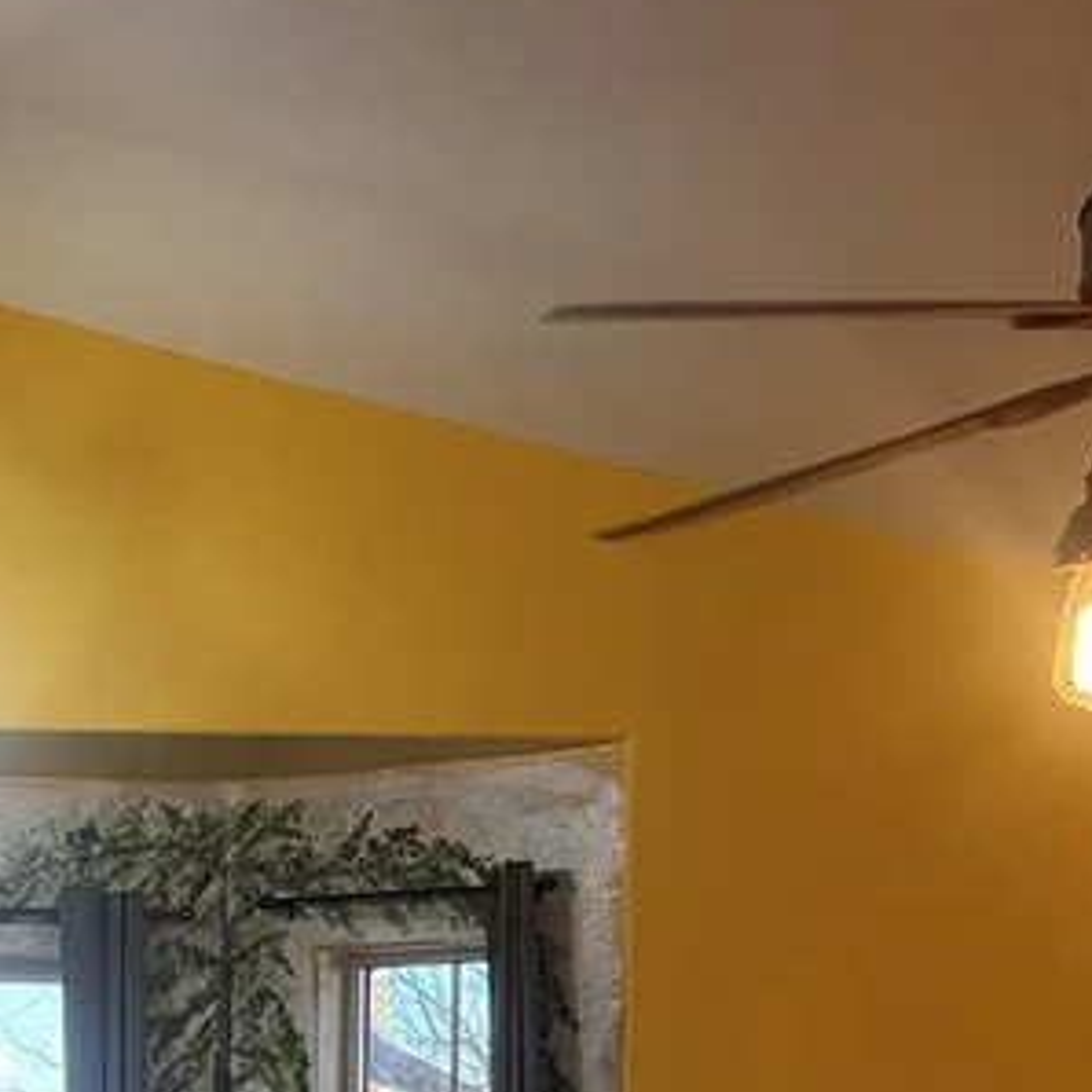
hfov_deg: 21.2
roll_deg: -0.2
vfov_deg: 20.3
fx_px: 2820
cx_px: -4
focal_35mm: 79
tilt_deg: -2.5
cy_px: 1356
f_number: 1.6
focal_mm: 5.1
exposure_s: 1/60
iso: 125
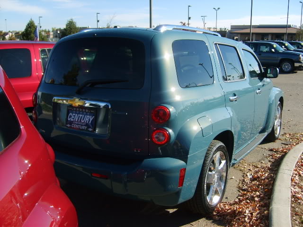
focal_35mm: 35
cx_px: 152
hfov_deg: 52.6
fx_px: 306
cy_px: 114
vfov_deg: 40.7
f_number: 2.8
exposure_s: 1/750
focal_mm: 5.8
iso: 50
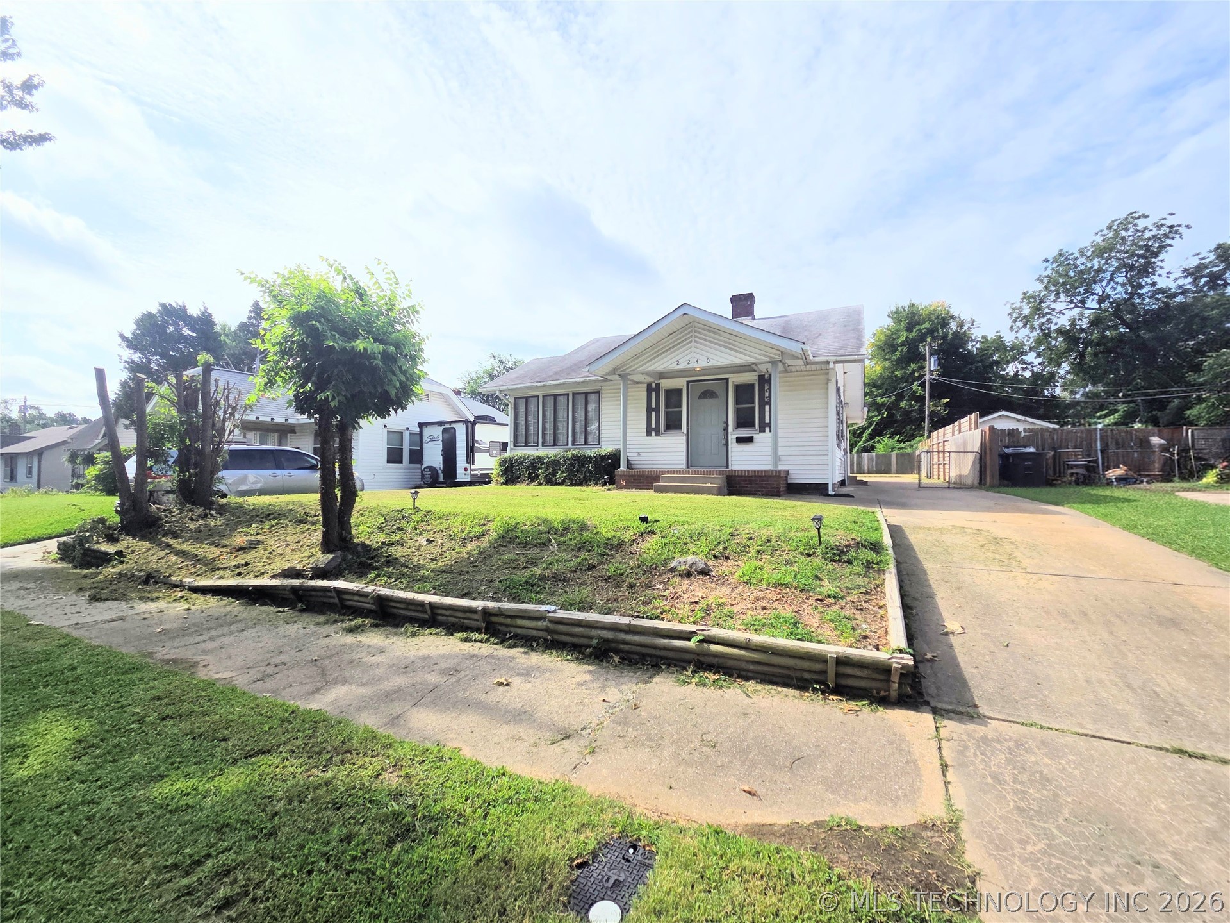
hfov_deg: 106.2
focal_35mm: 13
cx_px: 615
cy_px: 462
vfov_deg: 89.9
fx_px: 462
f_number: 2.2
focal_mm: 2.2
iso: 50
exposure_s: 1/3861
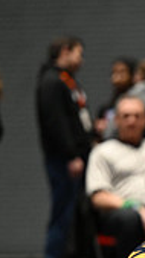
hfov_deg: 3.2
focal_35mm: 373
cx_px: 406
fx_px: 2551
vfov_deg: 5.8
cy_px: 216
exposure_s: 1/767
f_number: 2.8
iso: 3200
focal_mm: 104
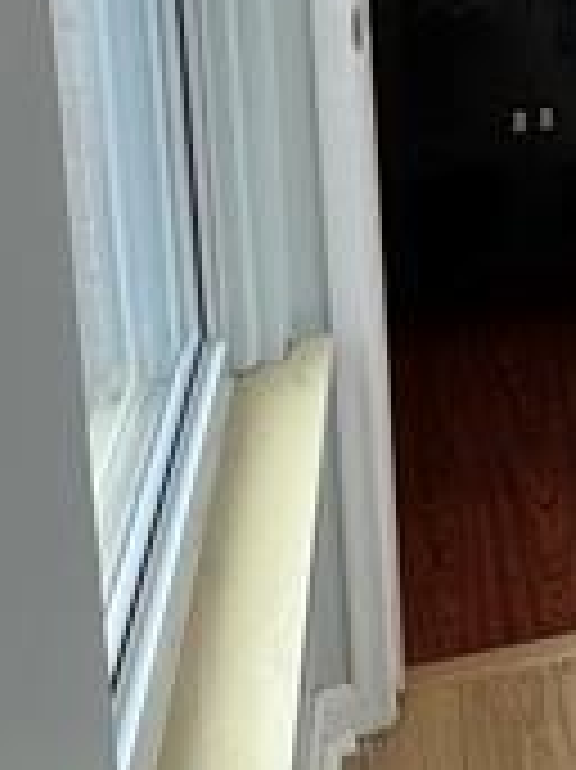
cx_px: 850
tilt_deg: -8.2
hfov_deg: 20.2
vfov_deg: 26.4
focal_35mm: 63
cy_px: -216
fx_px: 1399
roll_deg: +0.4
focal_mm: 2.22
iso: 80
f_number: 2.2
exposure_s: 1/120
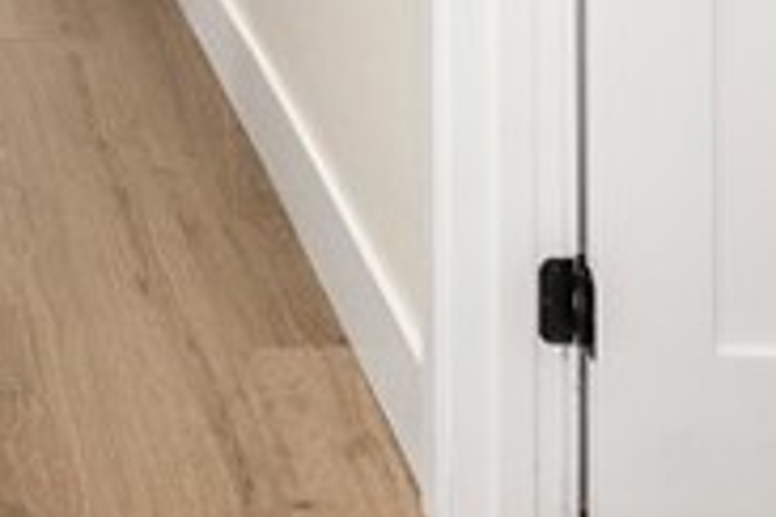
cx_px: -182
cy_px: -708
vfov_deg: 12.7
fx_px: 1811
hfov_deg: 22.1
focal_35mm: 84
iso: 100
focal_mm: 15
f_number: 6.3
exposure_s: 1/6
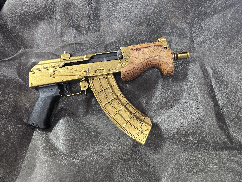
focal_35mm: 23
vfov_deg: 58.9
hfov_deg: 73.9
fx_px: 161
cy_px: 91
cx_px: 121
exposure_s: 1/120
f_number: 1.7
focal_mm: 6.3
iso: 640
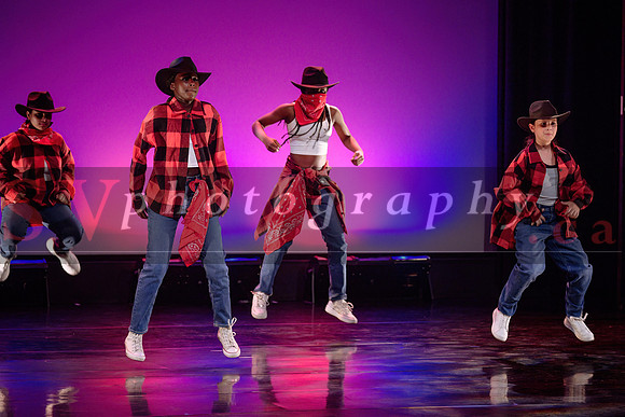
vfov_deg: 9.6
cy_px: 179
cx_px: 357
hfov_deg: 14.3
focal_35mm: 143
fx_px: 2482
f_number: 2.8
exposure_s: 1/250
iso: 1600
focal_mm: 125
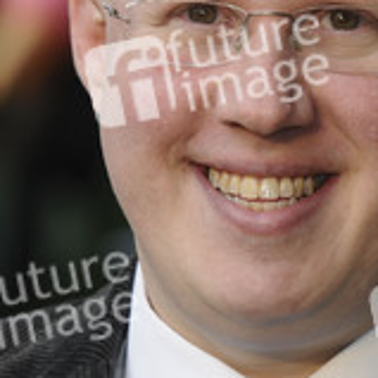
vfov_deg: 4.0
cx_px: 277
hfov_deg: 4.0
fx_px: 5363
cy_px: 190
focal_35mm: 434
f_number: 5.6
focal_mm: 135
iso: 200
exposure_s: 1/160
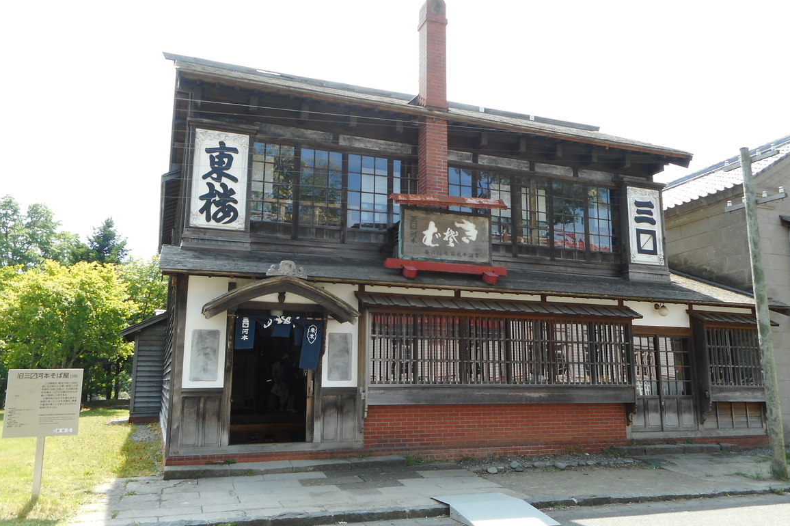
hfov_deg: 67.4
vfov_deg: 47.9
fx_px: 592
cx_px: 407
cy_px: 265
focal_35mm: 27
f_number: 3.7
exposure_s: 1/160
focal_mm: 4.5
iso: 80
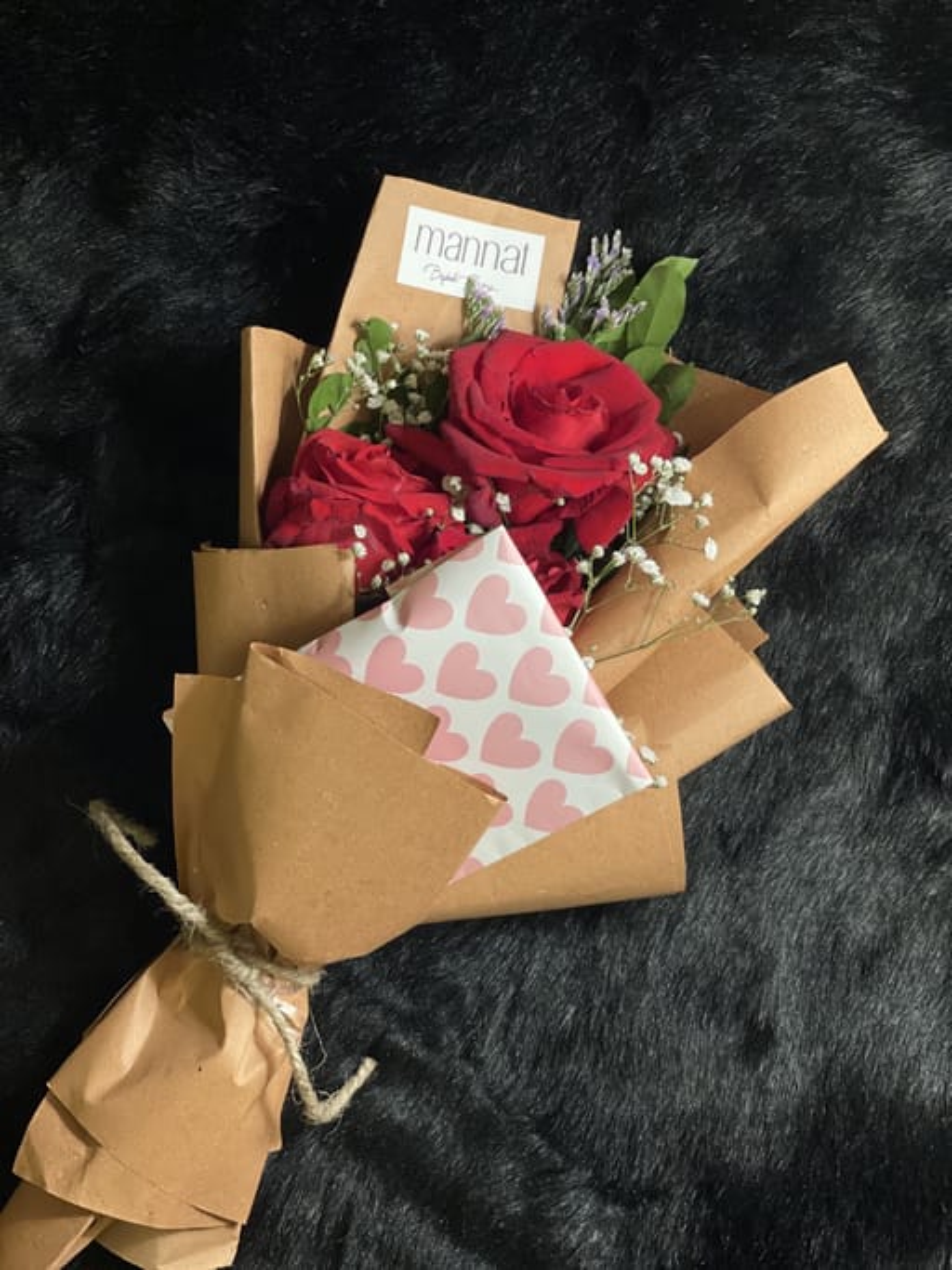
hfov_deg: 22.9
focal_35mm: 64
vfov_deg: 30.3
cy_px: 635
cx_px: 476
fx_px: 2348
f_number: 2.2
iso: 250
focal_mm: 7.5
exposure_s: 1/34
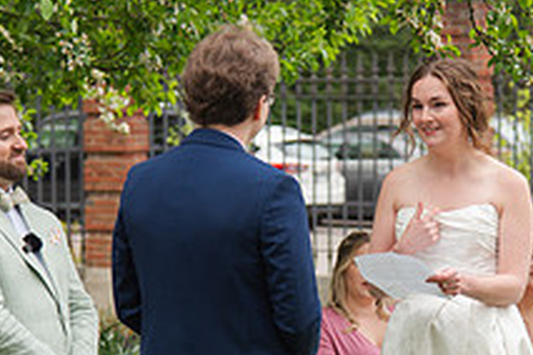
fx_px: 3301
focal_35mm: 223
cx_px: 360
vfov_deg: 6.2
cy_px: 246
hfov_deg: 9.2
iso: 180
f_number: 4
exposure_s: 1/400
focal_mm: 82
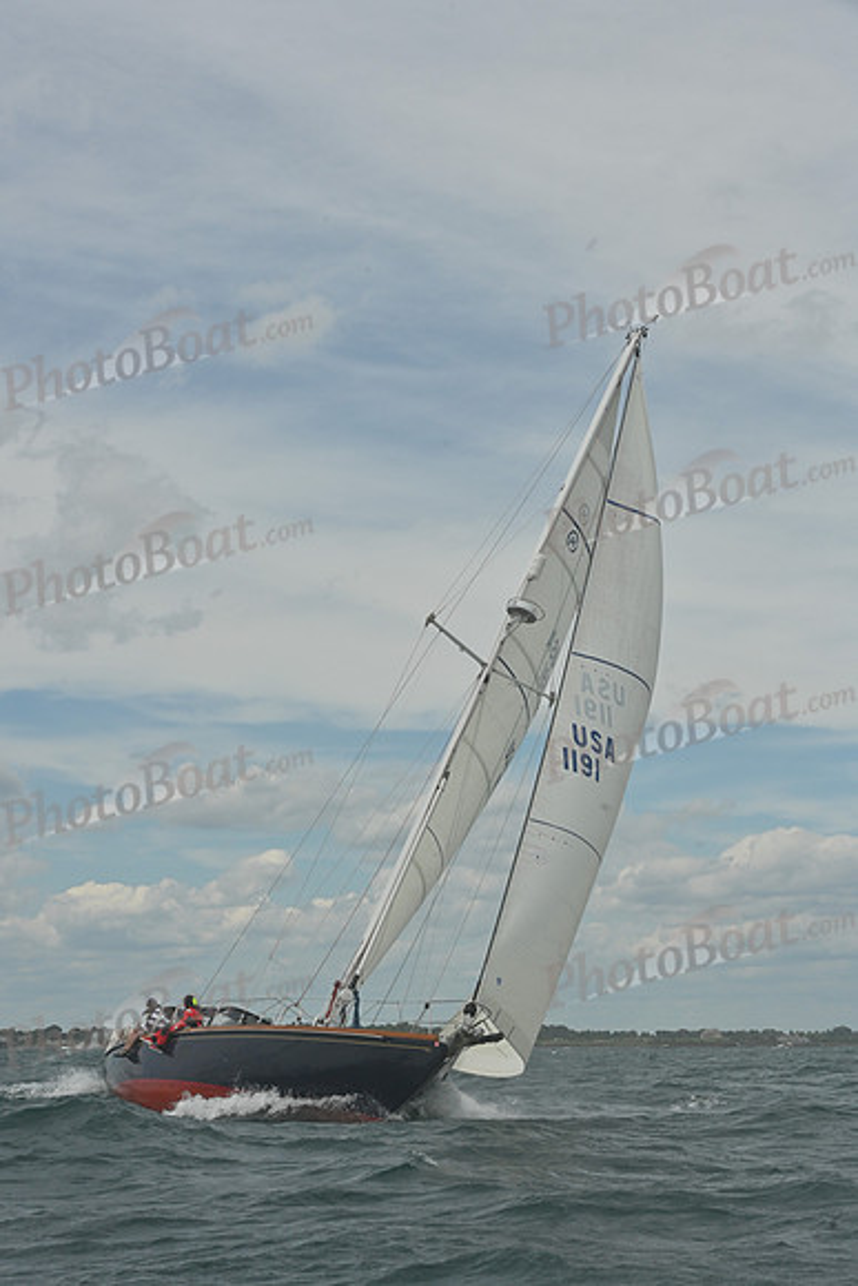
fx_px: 2501
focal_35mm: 70
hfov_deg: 19.5
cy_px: 643
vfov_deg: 28.8
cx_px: 429
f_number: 13
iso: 320
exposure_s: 1/1250
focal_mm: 70
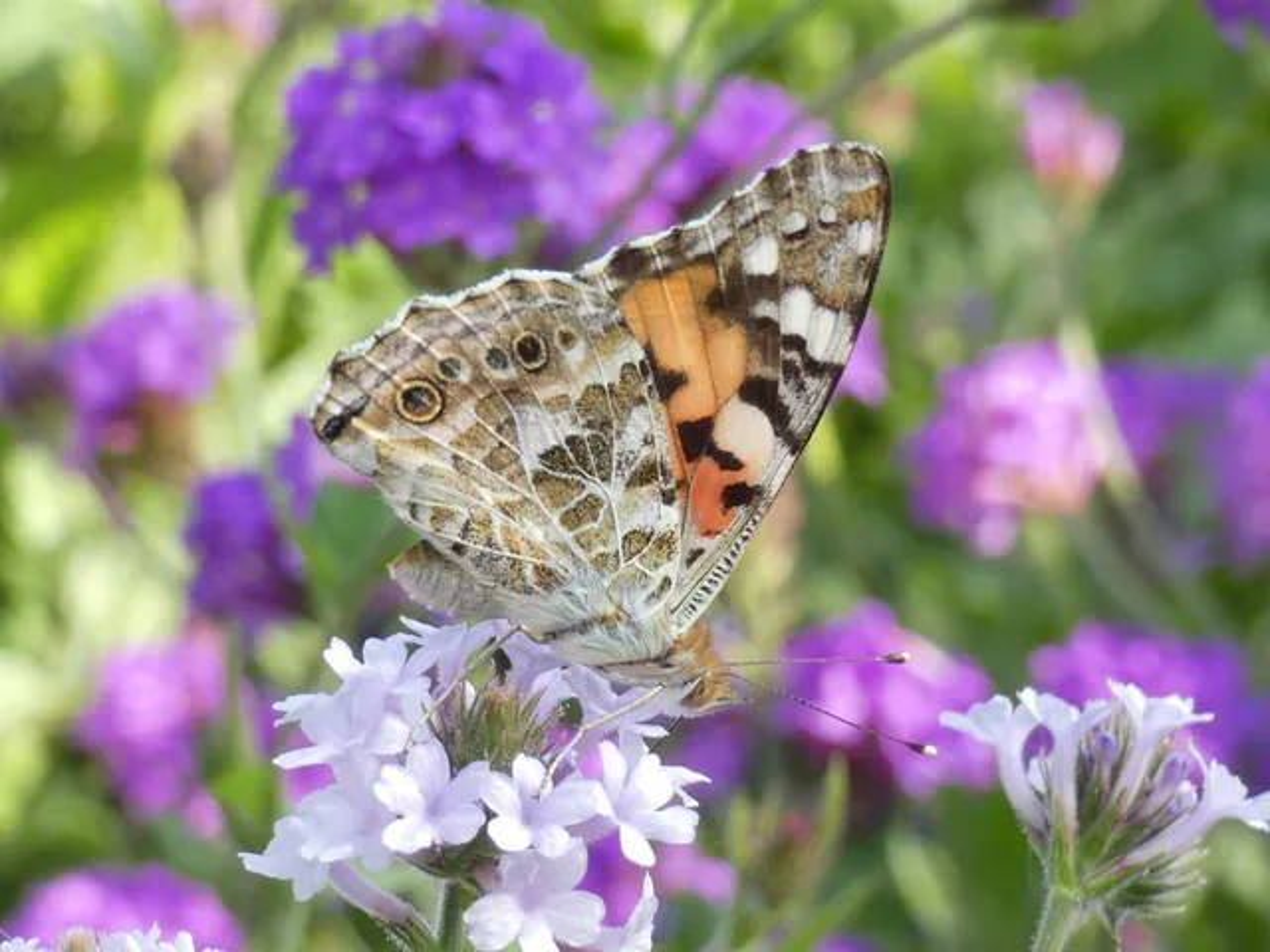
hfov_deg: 11.2
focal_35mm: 177
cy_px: 476
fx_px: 6494
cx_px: 635
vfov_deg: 8.4
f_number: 5.5
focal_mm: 31.7
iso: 100
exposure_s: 1/80
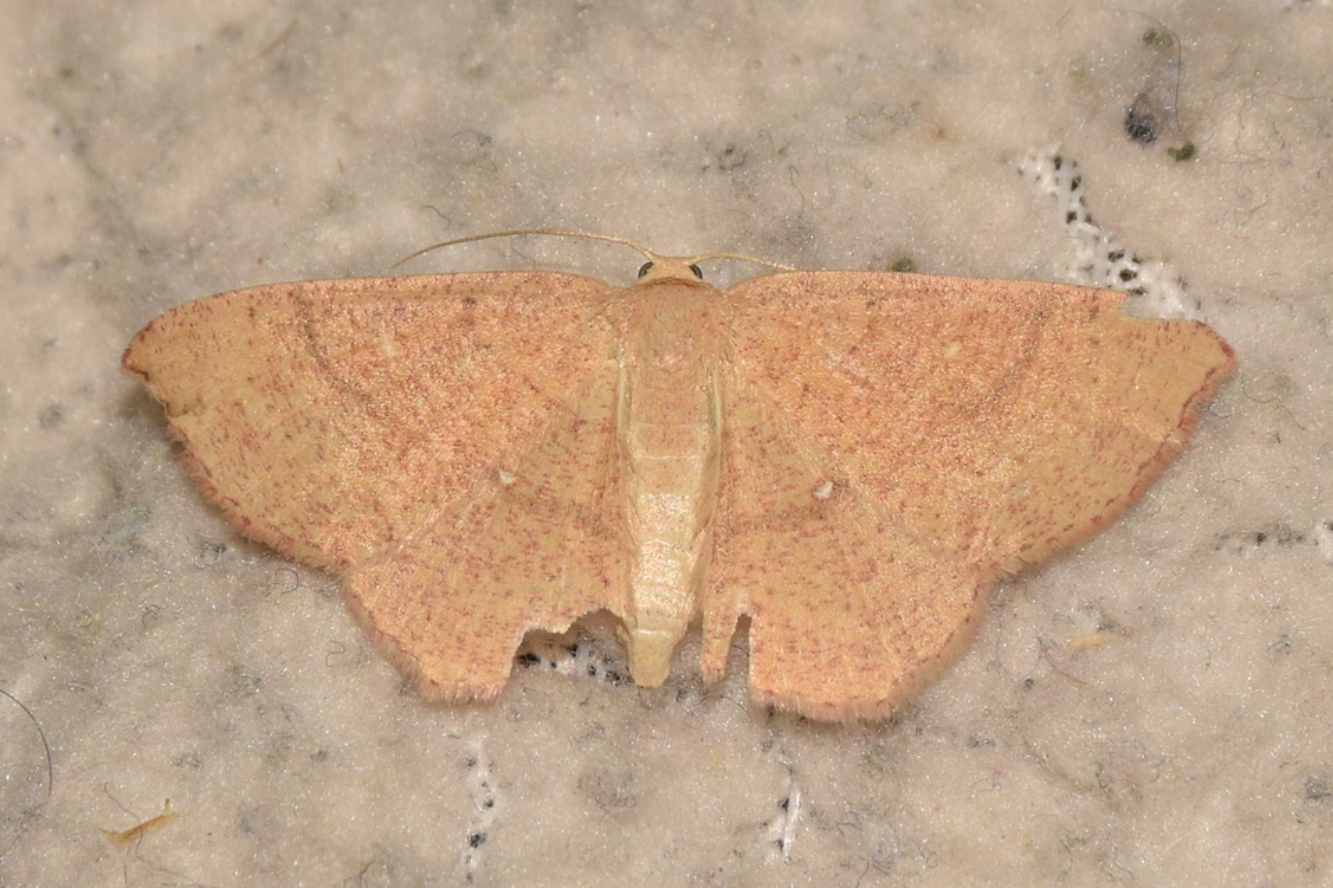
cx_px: 666
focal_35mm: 210
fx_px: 7775
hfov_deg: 9.8
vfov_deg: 6.5
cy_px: 444
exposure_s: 1/200
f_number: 14
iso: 400
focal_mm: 140
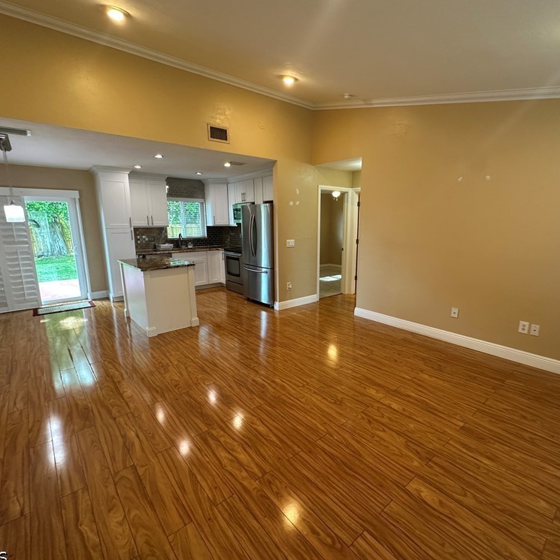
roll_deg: +0.3
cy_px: 282
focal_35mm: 17
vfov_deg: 84.0
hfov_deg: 83.9
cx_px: 298
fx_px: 311
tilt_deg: -10.3
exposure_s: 1/60
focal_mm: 2.22
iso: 200
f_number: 2.2
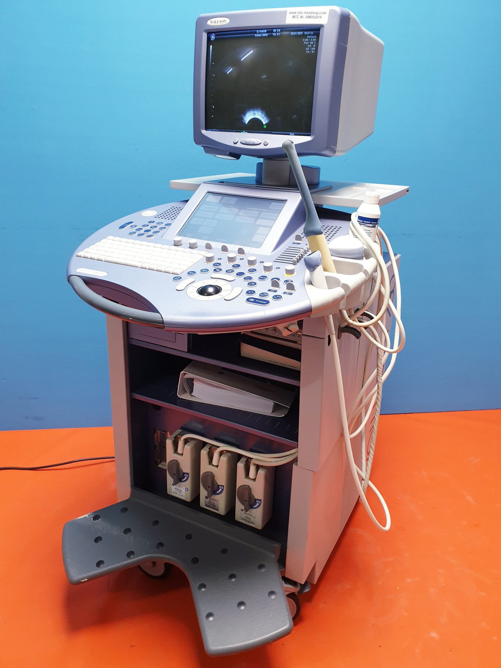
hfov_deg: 53.1
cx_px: 250
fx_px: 502
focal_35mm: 26
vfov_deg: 67.3
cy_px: 334
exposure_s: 1/50
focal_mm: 4.3
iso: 160
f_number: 2.4
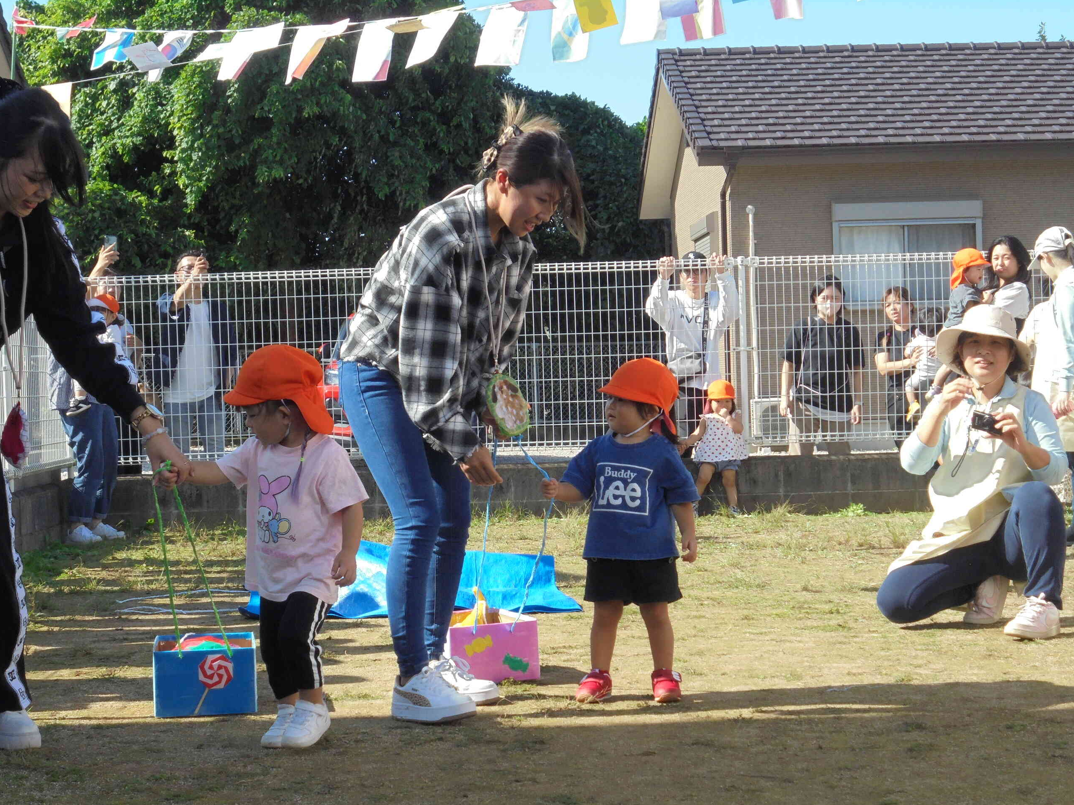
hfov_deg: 26.3
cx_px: 536
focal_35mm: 74
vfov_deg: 19.9
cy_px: 407
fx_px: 2296
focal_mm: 13.1
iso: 100
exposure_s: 1/250
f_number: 6.1
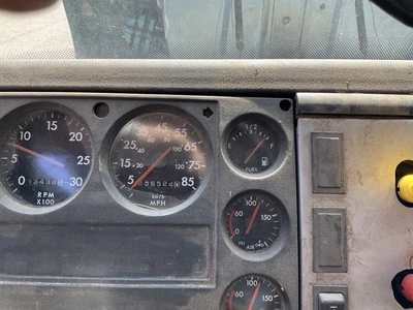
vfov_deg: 48.2
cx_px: 206
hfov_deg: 61.7
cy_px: 155
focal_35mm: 29
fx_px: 346
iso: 25
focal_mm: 3
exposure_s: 1/166
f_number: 1.8
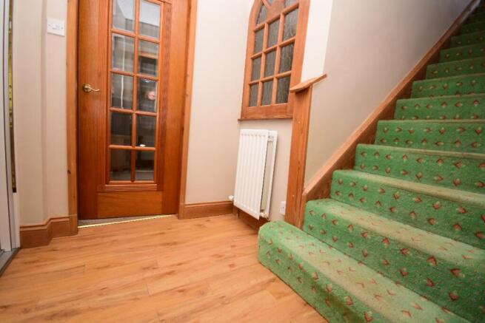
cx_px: 242
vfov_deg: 77.4
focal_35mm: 15
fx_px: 202
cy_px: 162
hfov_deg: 100.4
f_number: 4
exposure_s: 1/60
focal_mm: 10
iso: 100
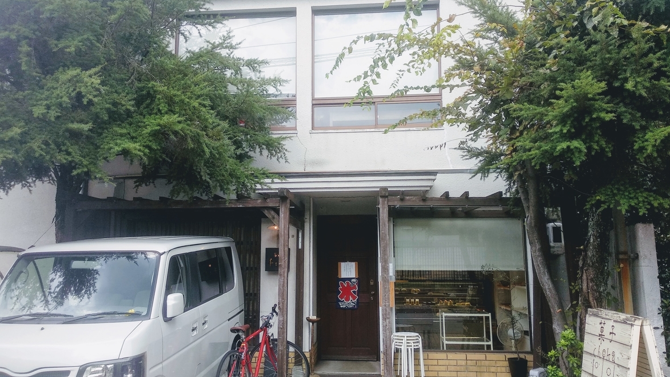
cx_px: 329
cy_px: 186
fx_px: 515
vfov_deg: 40.2
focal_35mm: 29
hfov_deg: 66.1
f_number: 2.2
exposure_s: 1/189
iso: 100
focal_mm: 3.81
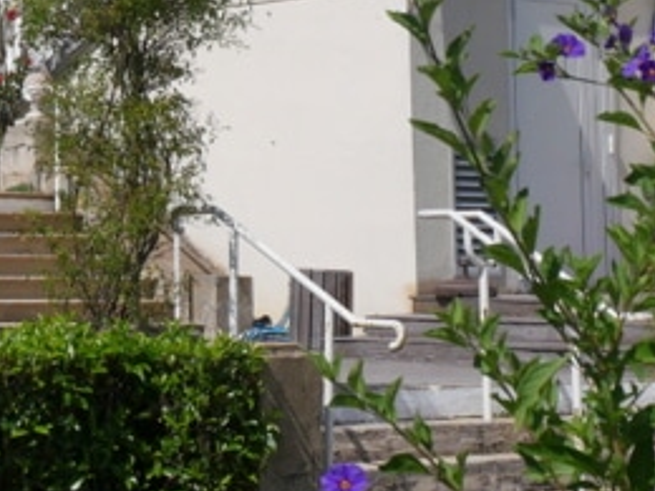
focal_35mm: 129
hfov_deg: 15.1
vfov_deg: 11.2
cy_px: -181
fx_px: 2441
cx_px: 93
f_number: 11
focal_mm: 21
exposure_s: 1/800
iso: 200
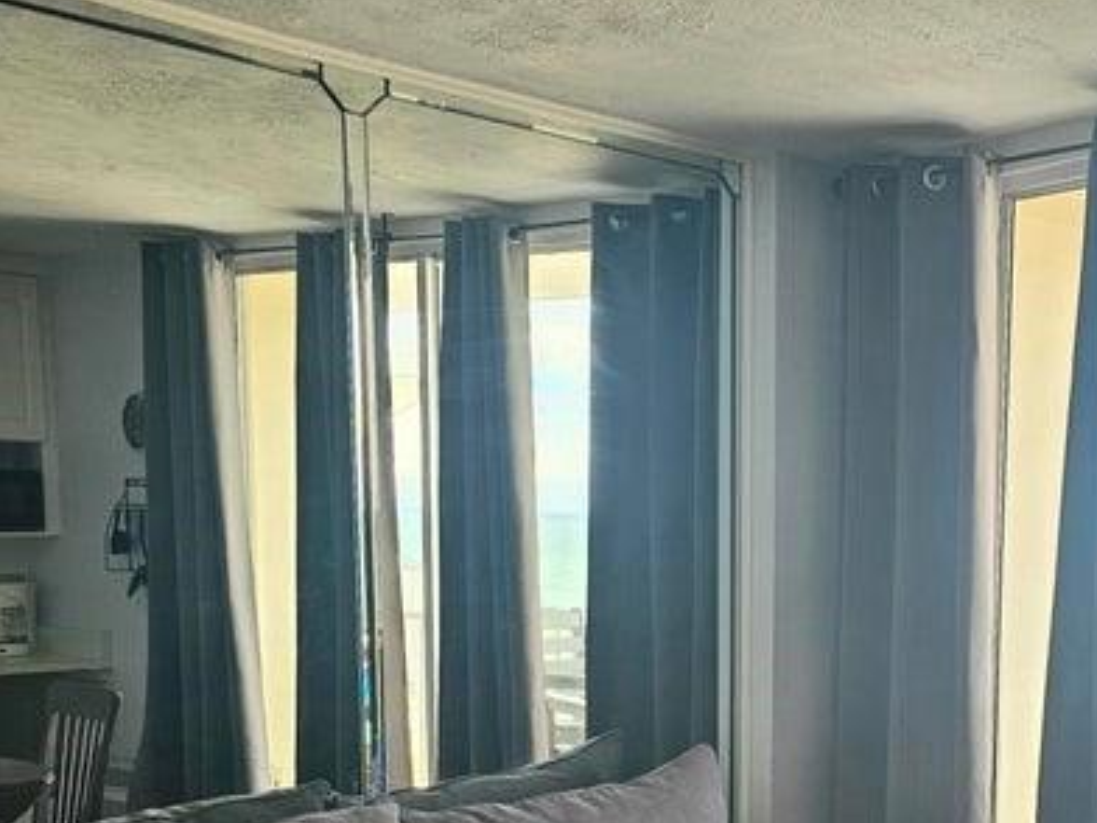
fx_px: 1585
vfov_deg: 28.0
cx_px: 916
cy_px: 742
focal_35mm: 50
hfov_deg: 36.5
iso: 40
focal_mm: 6.3
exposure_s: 1/120
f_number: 1.7
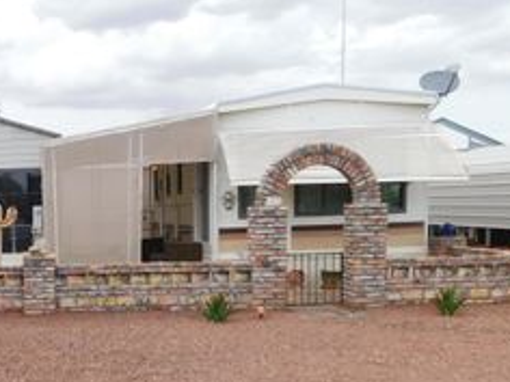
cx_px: 9
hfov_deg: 33.3
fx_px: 781
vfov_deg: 26.9
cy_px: 318
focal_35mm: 53
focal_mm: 4.5
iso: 125
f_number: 3.1
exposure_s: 1/1250
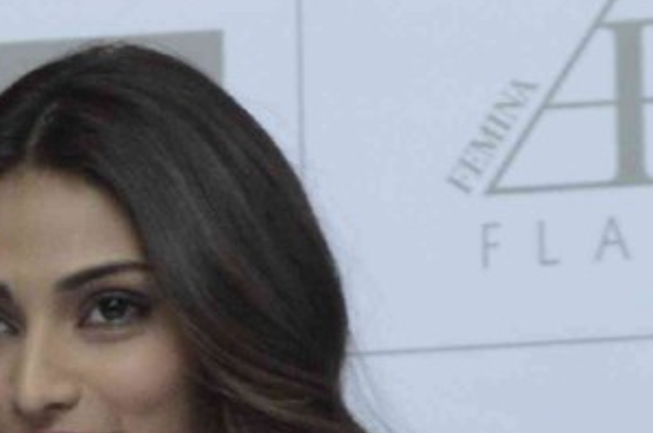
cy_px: 1182
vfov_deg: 2.4
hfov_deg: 3.7
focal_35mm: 564
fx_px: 10214
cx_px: -252
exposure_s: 1/200
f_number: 9
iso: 800
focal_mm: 50
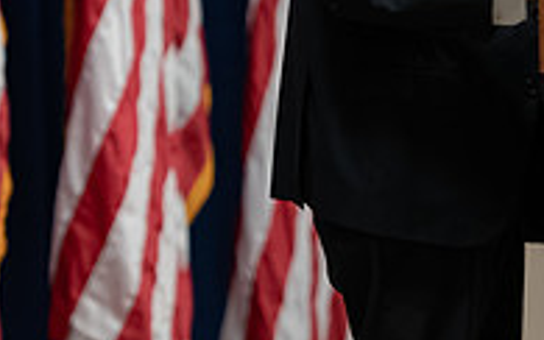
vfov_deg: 3.3
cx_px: 352
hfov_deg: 5.3
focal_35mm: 395
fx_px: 5858
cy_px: -24
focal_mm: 130
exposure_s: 1/200
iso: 2000
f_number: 2.8
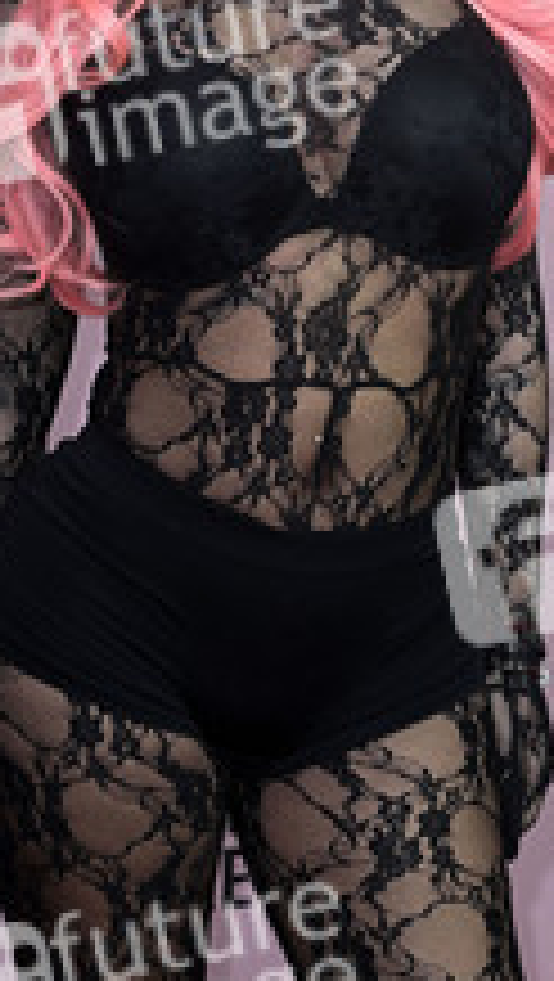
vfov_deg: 18.5
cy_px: 315
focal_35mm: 115
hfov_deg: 10.6
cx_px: 257
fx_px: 2996
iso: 800
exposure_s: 1/250
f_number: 5.6
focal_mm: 60
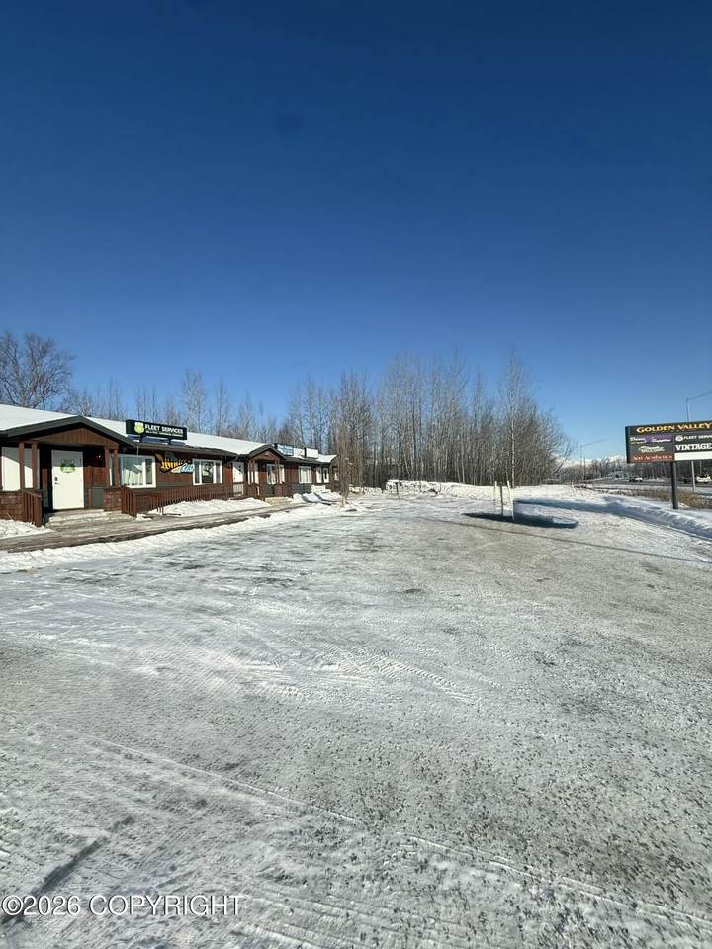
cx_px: 356
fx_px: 384
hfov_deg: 85.7
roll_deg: +0.9
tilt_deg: +1.9
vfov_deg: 102.1
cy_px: 474
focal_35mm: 14
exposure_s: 1/4149
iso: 50
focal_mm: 2.22
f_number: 2.2
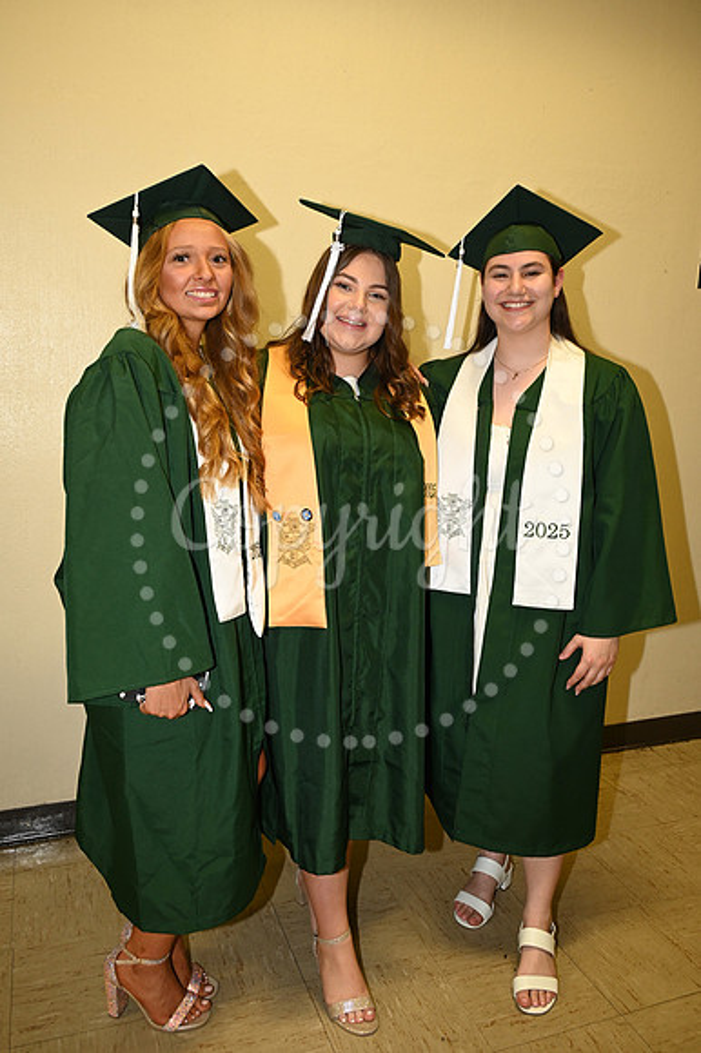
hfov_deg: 44.2
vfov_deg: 62.8
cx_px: 350
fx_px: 863
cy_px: 526
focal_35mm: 30
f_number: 5.6
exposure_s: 1/60
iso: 1600
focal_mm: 29.5
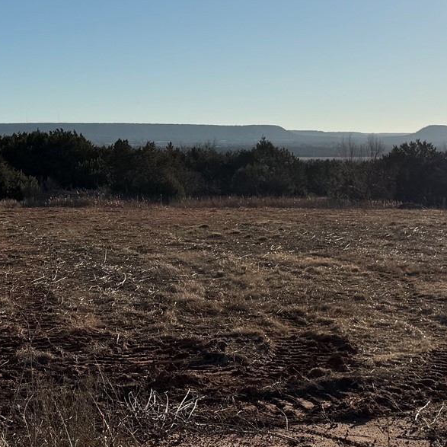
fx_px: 1081
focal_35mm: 74
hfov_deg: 23.2
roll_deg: +0.1
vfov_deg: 23.3
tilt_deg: -1.0
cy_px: 157
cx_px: 136
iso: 80
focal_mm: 6.76
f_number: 1.78
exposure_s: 1/10309
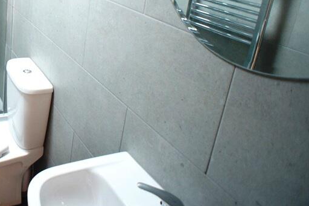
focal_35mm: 48
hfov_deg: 36.9
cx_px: 1
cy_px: 26
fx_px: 412
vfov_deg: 27.2
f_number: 2.8
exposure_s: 1/30
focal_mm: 16
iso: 320
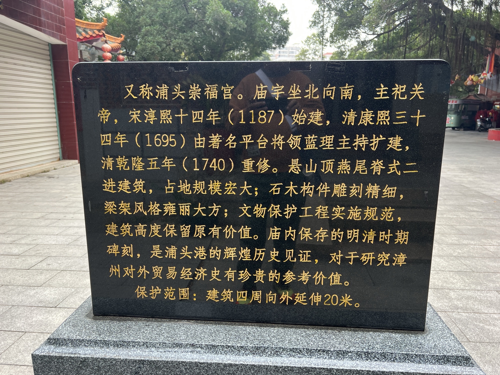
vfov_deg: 53.1
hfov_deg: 67.3
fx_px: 376
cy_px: 188
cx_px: 250
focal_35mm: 26
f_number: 1.5
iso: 32
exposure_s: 1/140
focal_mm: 5.7
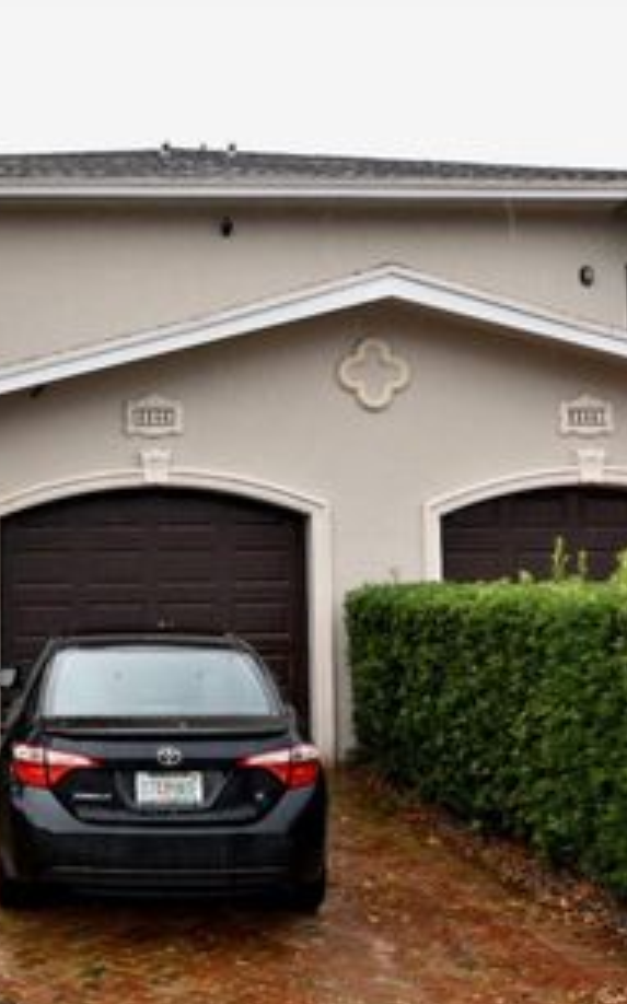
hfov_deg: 26.8
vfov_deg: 44.4
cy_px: 527
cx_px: -20
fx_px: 1231
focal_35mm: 45
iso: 400
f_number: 7.1
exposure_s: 1/200
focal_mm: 18
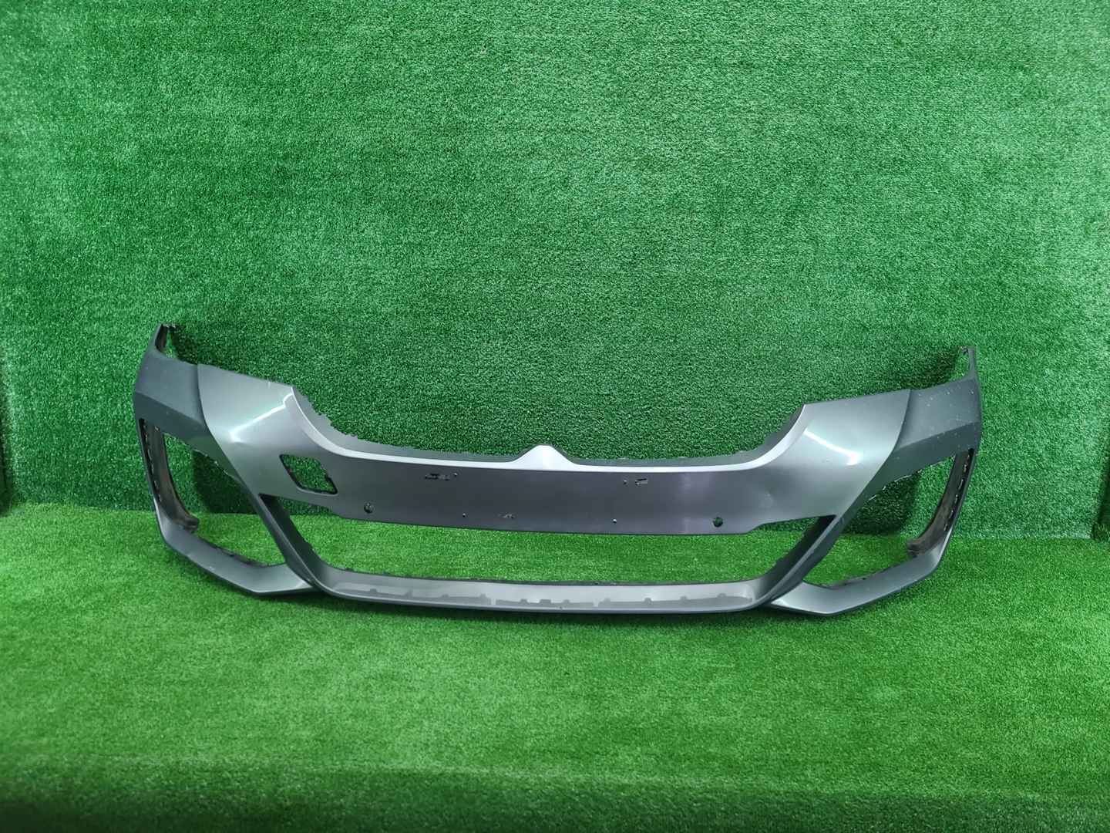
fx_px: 834
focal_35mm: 26
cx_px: 555
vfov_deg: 53.1
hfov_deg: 67.3
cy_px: 416
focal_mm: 5.4
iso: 182
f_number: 1.8
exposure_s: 1/50
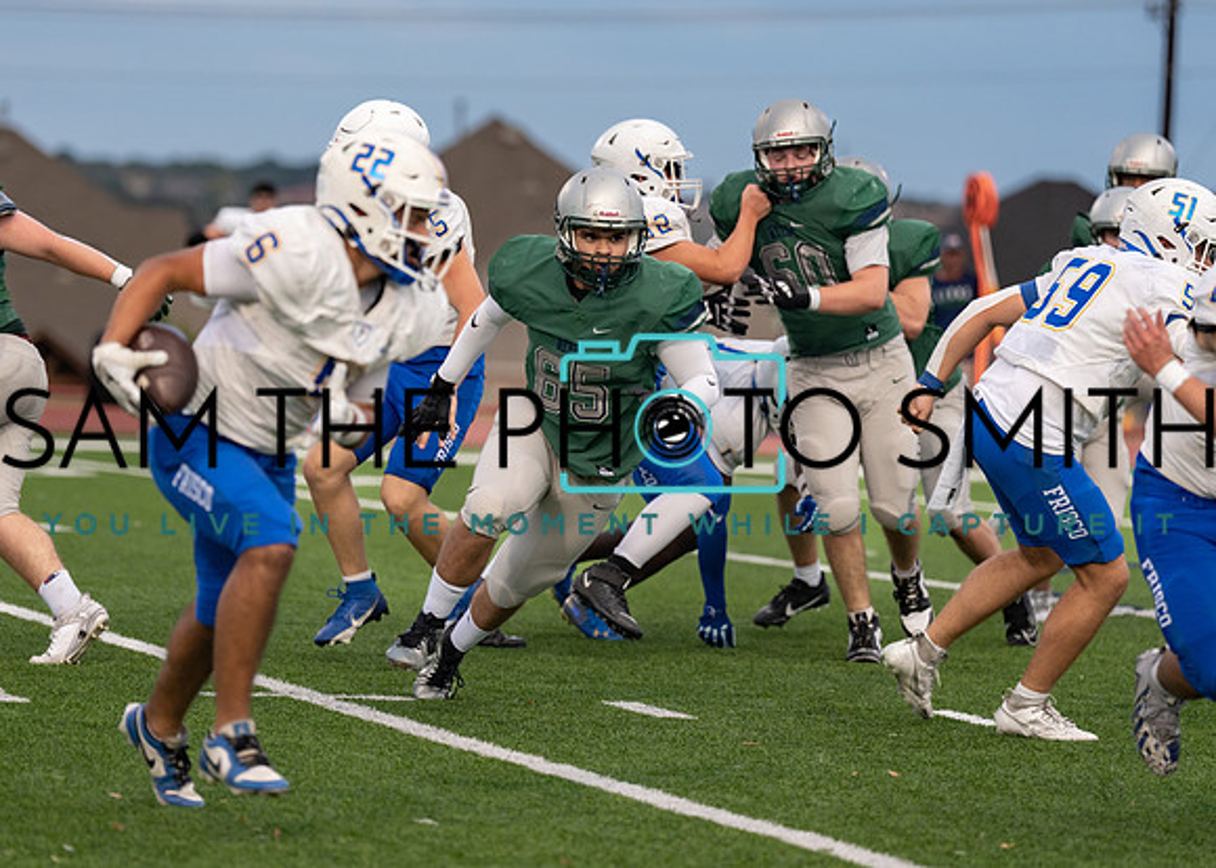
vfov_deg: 6.6
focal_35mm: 217
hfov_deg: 9.3
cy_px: 325
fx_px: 7477
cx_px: 490
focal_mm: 157
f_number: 2.8
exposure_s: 1/1250
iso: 500
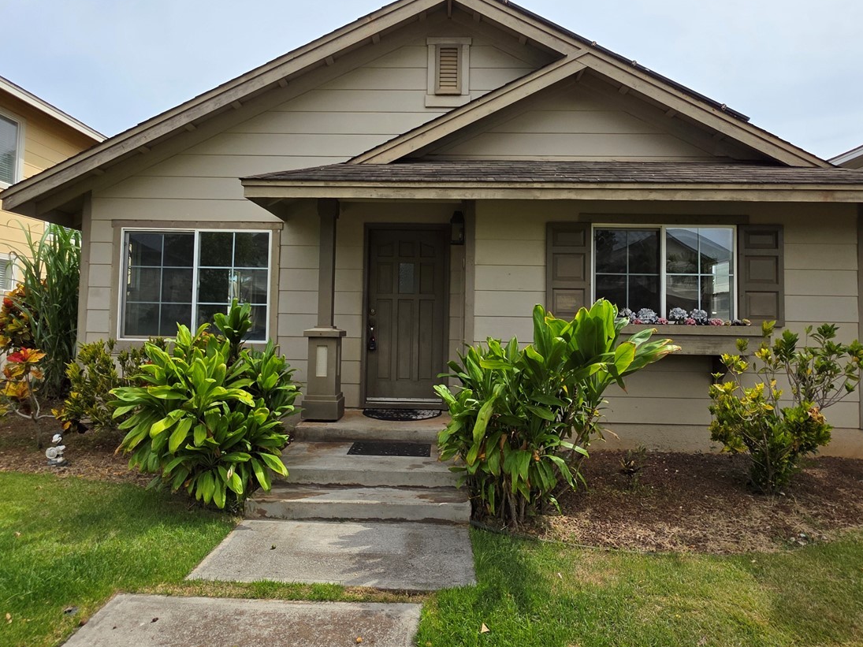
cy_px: 310
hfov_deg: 84.7
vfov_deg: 68.6
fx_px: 474
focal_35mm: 19
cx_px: 429
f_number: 1.9
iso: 40
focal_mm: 2.2
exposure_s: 1/2723
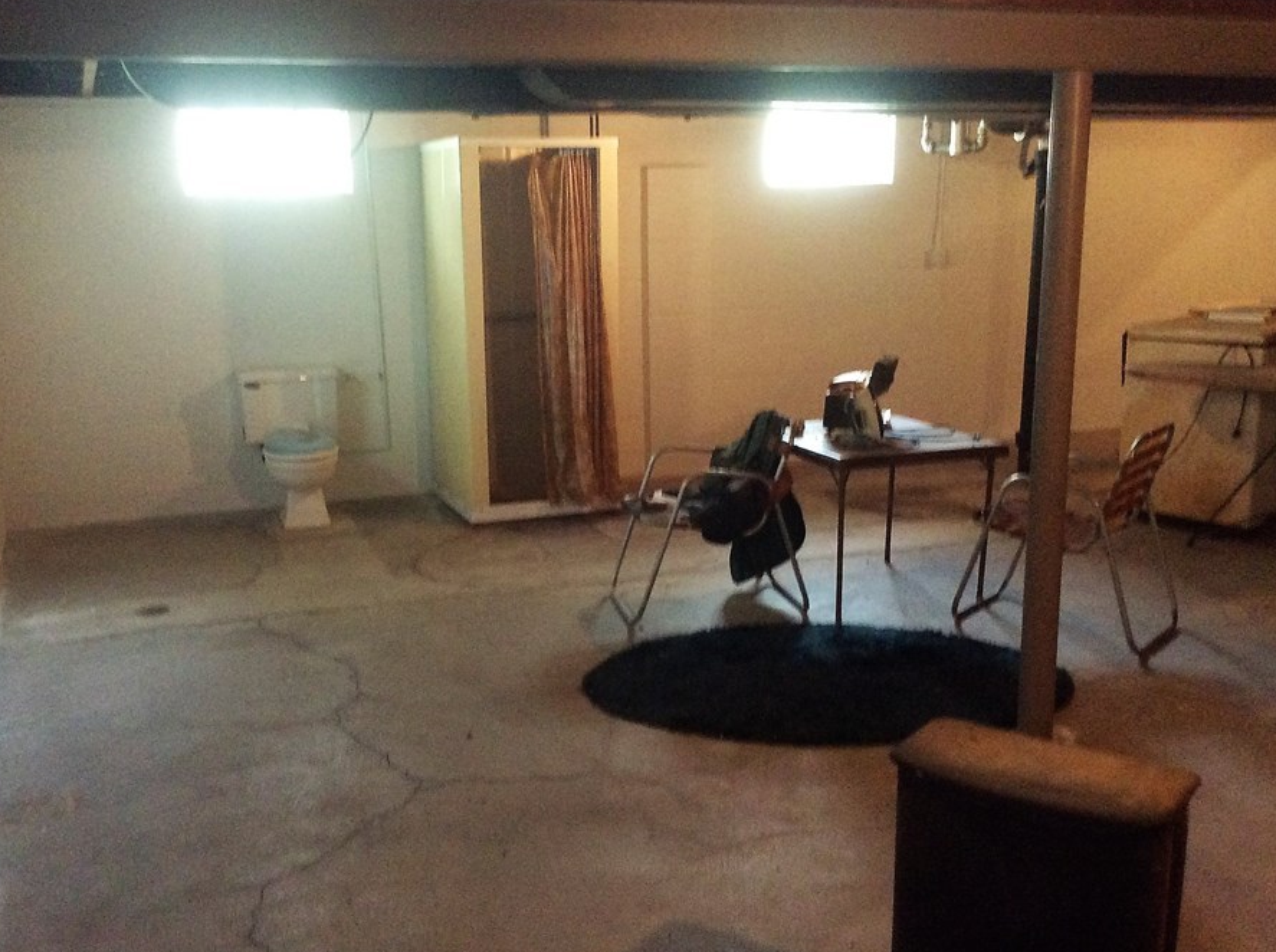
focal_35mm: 37
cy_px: 523
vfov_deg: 38.5
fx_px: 1361
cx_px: 587
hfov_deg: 50.2
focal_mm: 3.3
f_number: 2.4
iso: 250
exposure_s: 1/17
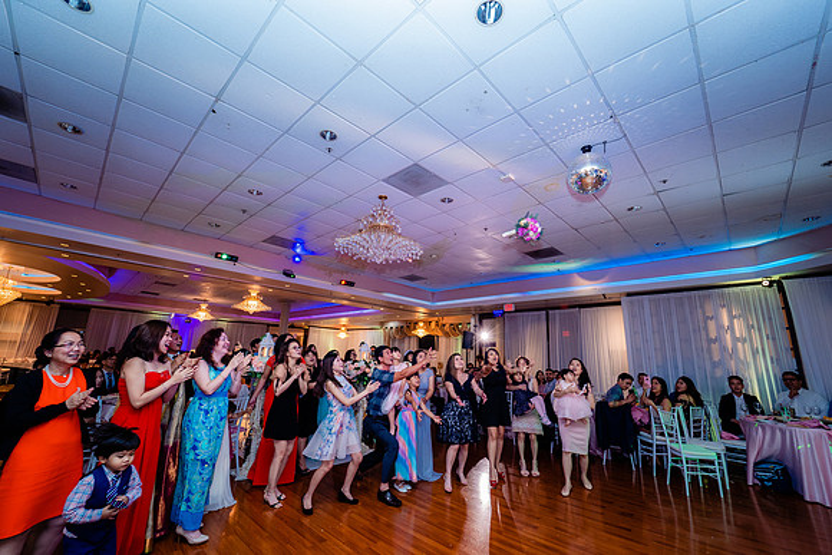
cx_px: 416
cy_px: 278
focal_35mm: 14
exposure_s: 1/160
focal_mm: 14
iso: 2000
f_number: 4.5
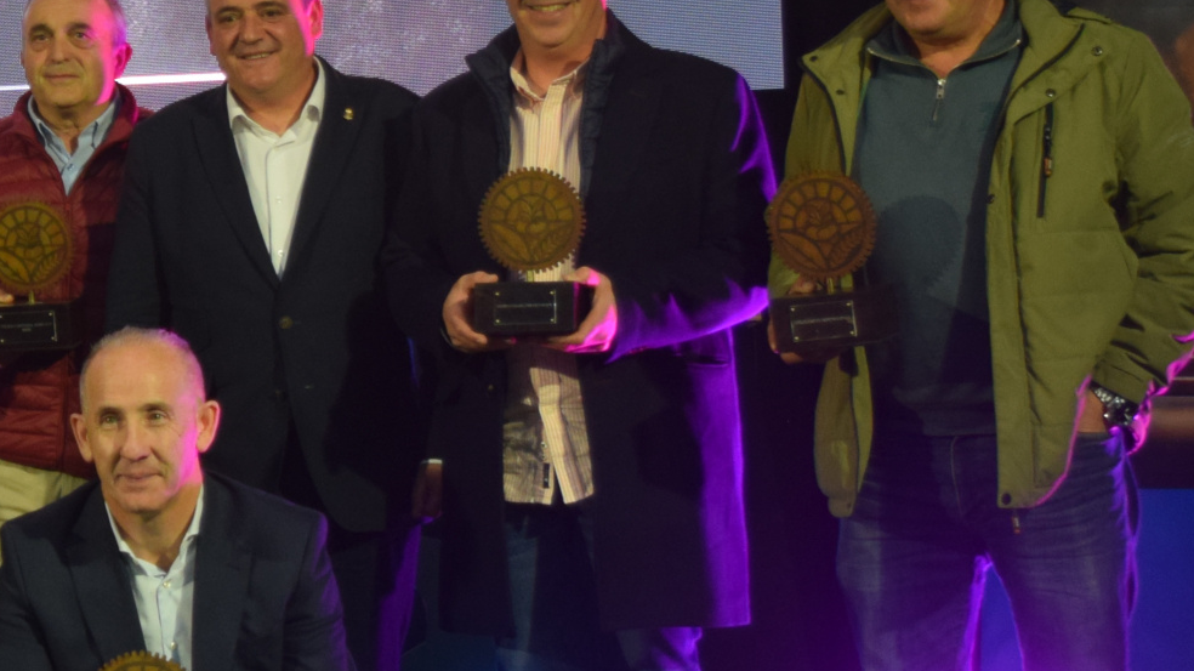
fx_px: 3640
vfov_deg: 10.5
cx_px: -244
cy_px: 339
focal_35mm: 115
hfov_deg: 17.7
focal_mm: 24
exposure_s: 1/60
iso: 500
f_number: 4
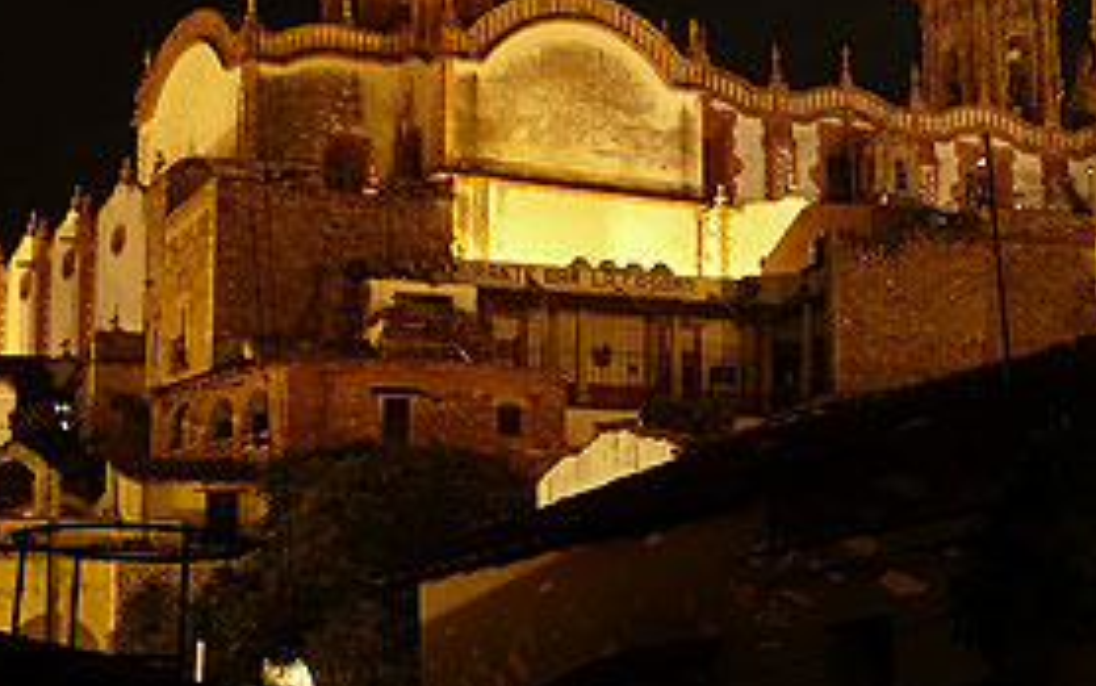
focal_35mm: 115
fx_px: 3436
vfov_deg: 11.3
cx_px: 828
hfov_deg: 18.0
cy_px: 55
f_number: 3.2
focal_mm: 6.8
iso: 100
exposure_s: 8
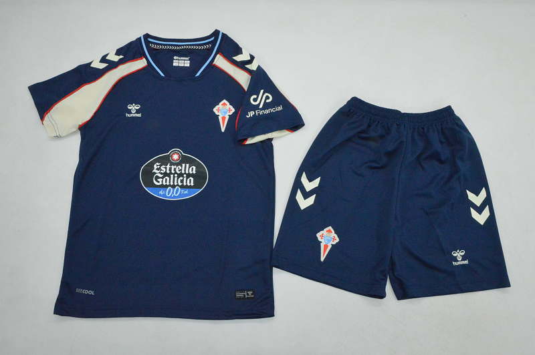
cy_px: 178
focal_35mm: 32
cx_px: 268
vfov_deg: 41.6
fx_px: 468
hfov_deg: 59.5
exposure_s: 1/200
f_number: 25
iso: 6400
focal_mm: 21
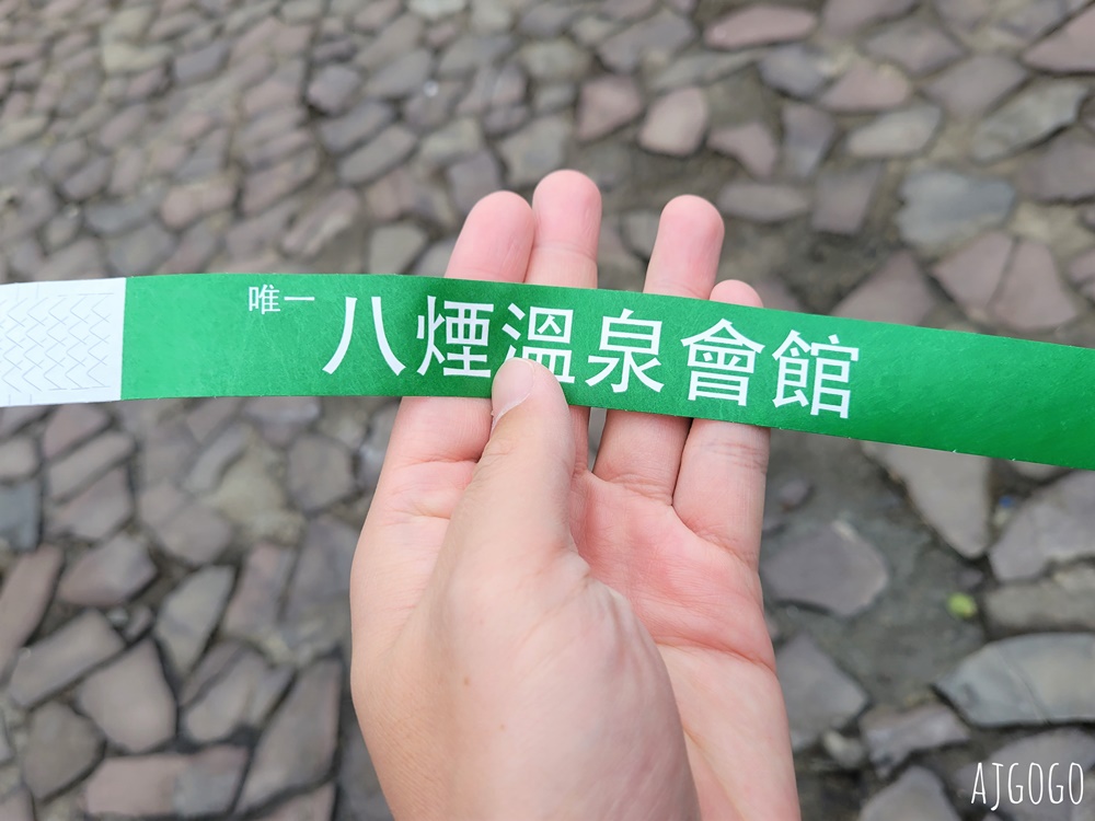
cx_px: 548
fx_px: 822
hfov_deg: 67.3
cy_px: 410
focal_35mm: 26
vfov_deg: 53.1
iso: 80
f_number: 1.8
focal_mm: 5.4
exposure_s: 1/119
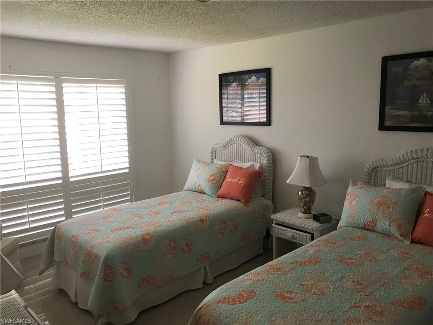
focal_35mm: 28
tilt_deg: -6.9
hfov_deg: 63.4
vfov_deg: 49.7
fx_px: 350
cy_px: 162
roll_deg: +0.9
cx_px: 216
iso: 40
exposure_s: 1/30
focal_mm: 3.99
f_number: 1.8
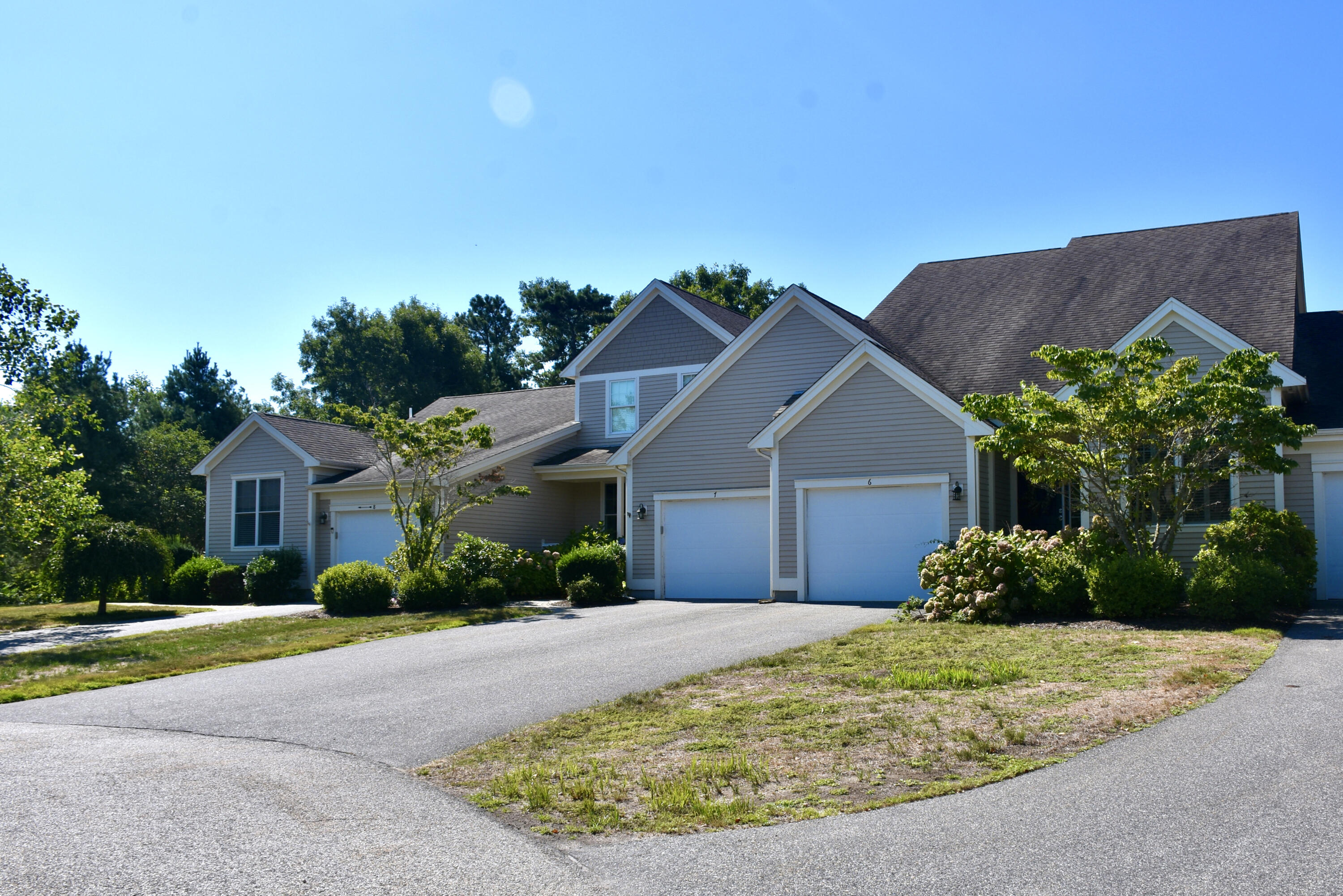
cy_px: 448
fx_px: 1007
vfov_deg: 47.9
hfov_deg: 67.4
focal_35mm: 27
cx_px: 672
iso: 100
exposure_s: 1/250
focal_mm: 18
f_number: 8
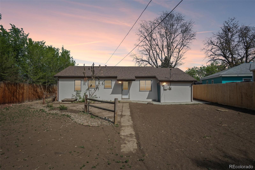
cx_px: 128
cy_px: 85
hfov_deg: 90.0
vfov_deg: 67.4
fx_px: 127
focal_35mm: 18
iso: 400
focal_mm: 12
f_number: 8
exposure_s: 1/400
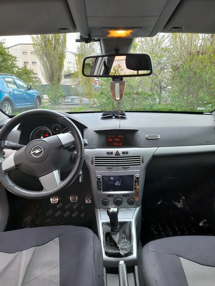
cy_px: 143
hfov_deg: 54.9
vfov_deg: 69.4
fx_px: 207
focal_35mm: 25
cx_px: 108
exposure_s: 1/50
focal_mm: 4.6
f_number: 2
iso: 64
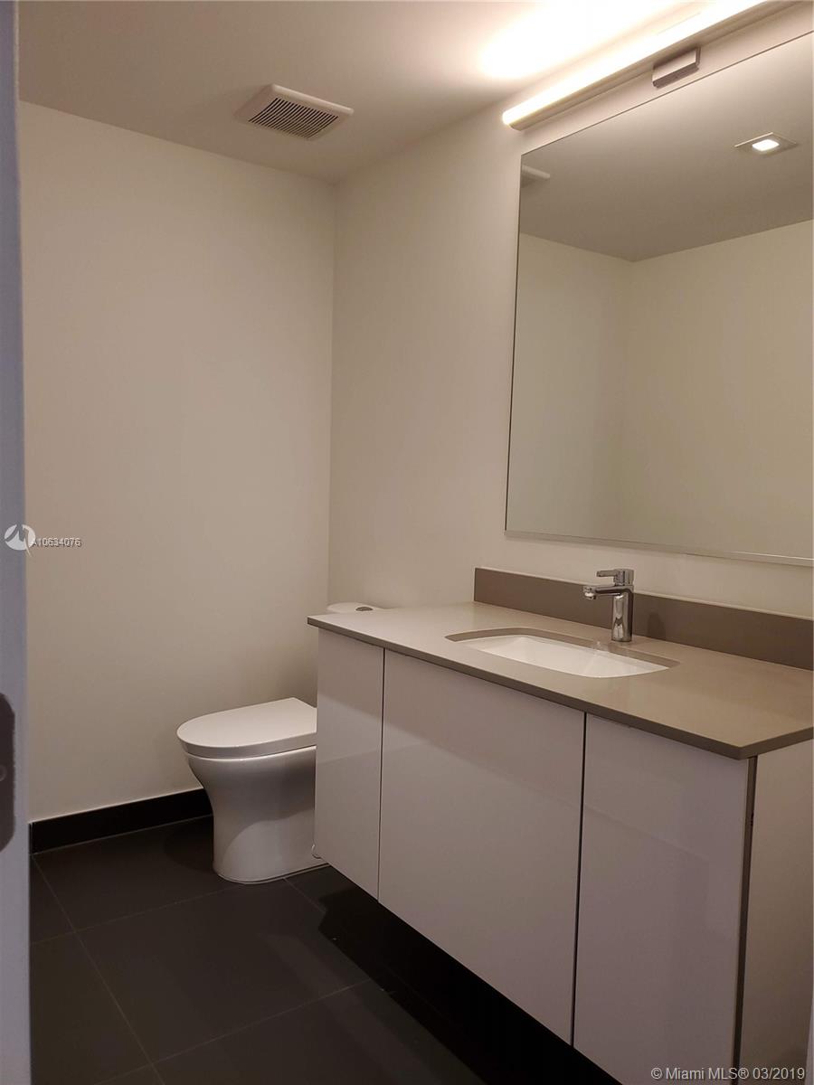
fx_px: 815
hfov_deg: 53.1
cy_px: 542
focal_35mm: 26
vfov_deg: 67.3
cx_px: 407
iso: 80
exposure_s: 1/60
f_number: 1.5
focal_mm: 4.3
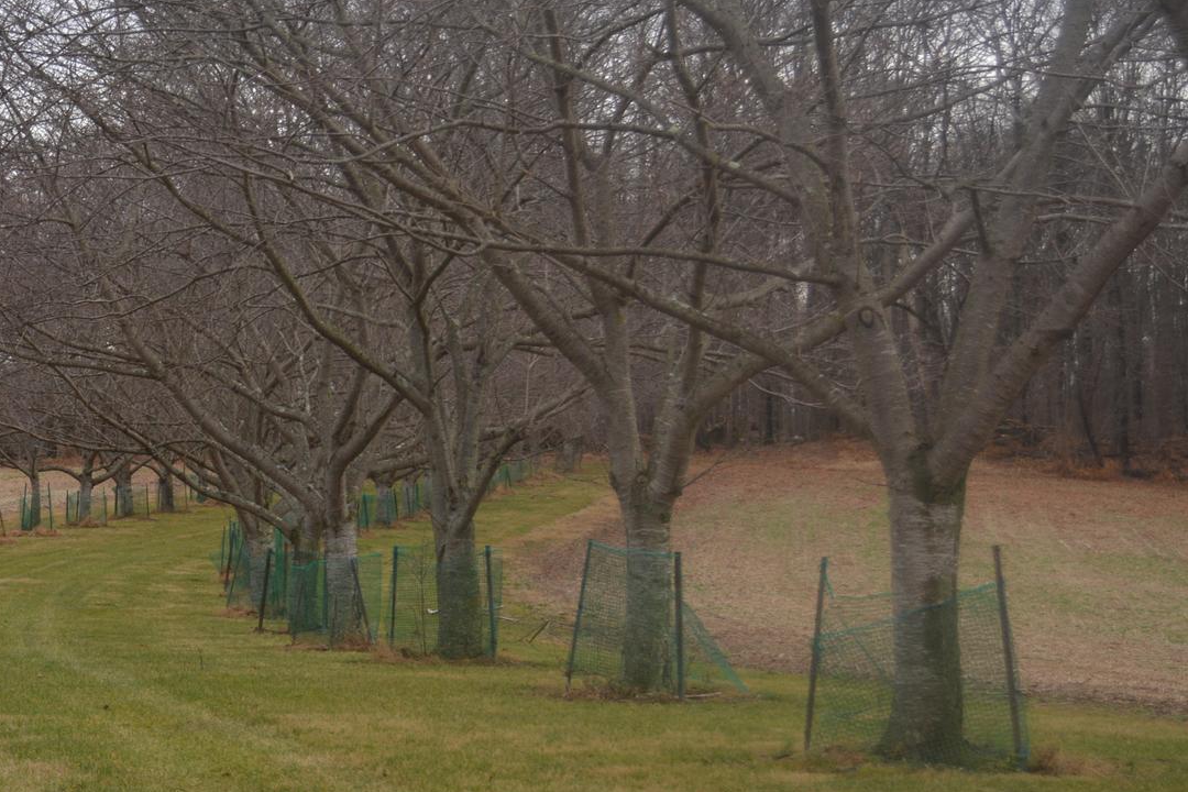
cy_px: 515
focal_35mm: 91
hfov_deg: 21.9
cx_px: 133
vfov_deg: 15.0
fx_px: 3003
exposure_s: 1/160
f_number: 4.8
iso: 200
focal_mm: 32
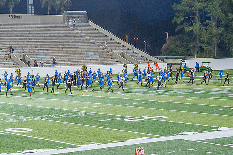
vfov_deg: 13.1
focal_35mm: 104
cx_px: 104
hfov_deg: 19.6
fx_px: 673
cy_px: 70
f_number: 4
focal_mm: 48
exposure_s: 1/200
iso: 2000
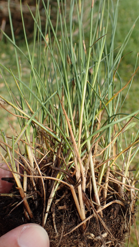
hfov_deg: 35.6
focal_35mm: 33
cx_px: 81
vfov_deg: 59.5
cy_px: 123
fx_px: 216
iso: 100
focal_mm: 5.5
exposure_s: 1/500
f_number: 3.2
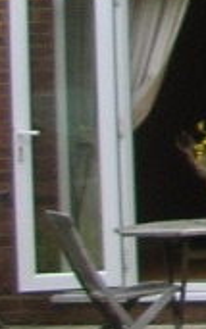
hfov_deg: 4.6
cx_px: 826
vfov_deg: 7.8
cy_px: -287
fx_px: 2334
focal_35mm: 260
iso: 50
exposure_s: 1/97.1
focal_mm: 5.8
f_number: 3
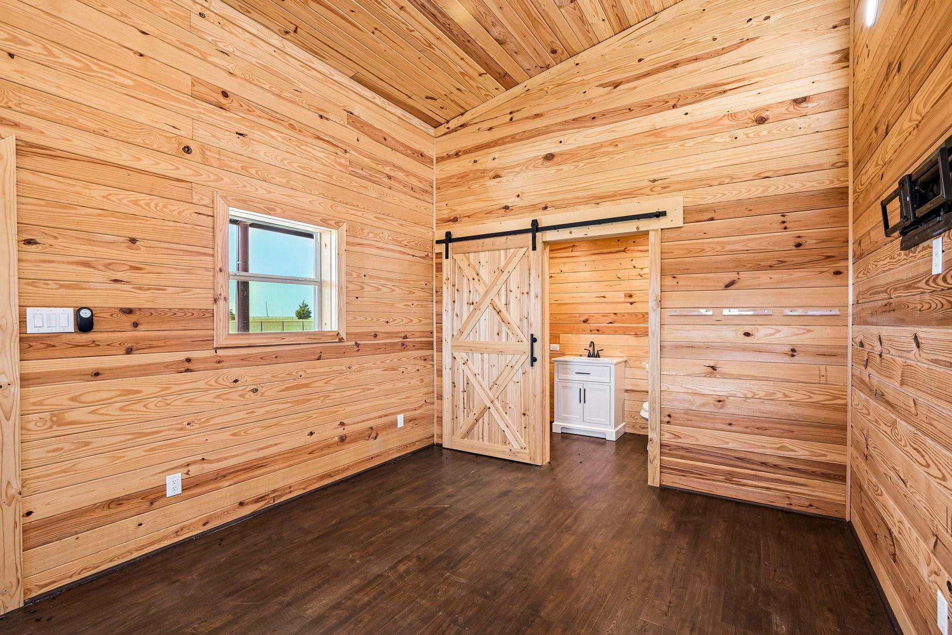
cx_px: 476
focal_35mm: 16
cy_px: 318
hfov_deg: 95.0
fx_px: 436
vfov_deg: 72.0
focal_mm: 16.5
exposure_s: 1/10
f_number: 8
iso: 400
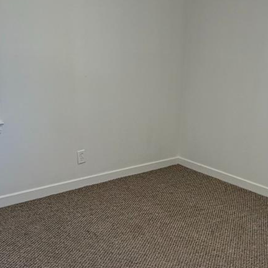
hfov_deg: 38.9
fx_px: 377
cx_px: 169
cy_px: 171
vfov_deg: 38.9
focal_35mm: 43
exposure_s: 1/120
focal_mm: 2.22
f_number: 2.2
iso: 160
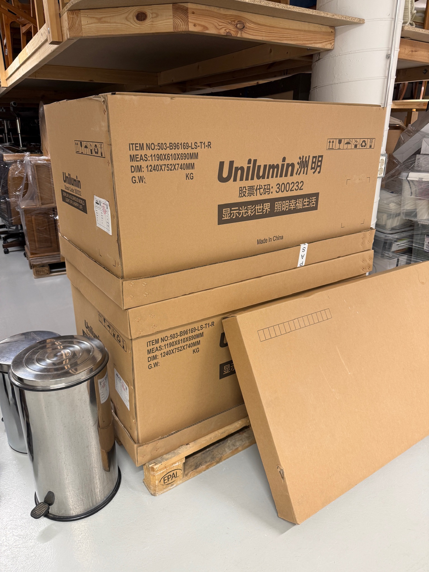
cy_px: 286
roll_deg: +1.6
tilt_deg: -17.5
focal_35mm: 24
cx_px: 214
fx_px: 397
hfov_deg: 56.8
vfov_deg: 71.6
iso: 125
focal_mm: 6.76
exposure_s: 1/50
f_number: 1.78
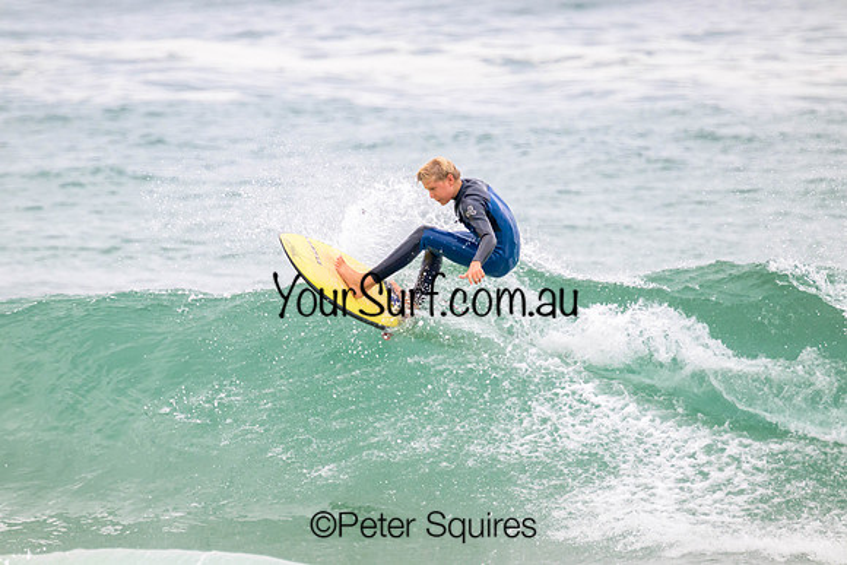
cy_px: 282
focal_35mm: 800
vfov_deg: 1.7
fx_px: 18826
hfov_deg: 2.6
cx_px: 424
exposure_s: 1/2000
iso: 1800
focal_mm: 800
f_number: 11
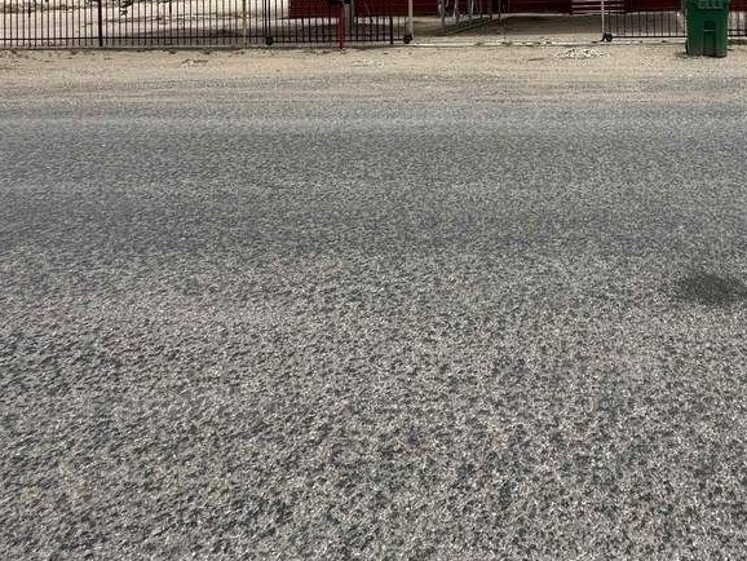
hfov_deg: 54.6
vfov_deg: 38.6
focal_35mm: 31
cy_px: -36
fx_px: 669
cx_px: 591
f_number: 2.2
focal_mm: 2.22
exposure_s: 1/2959
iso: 50
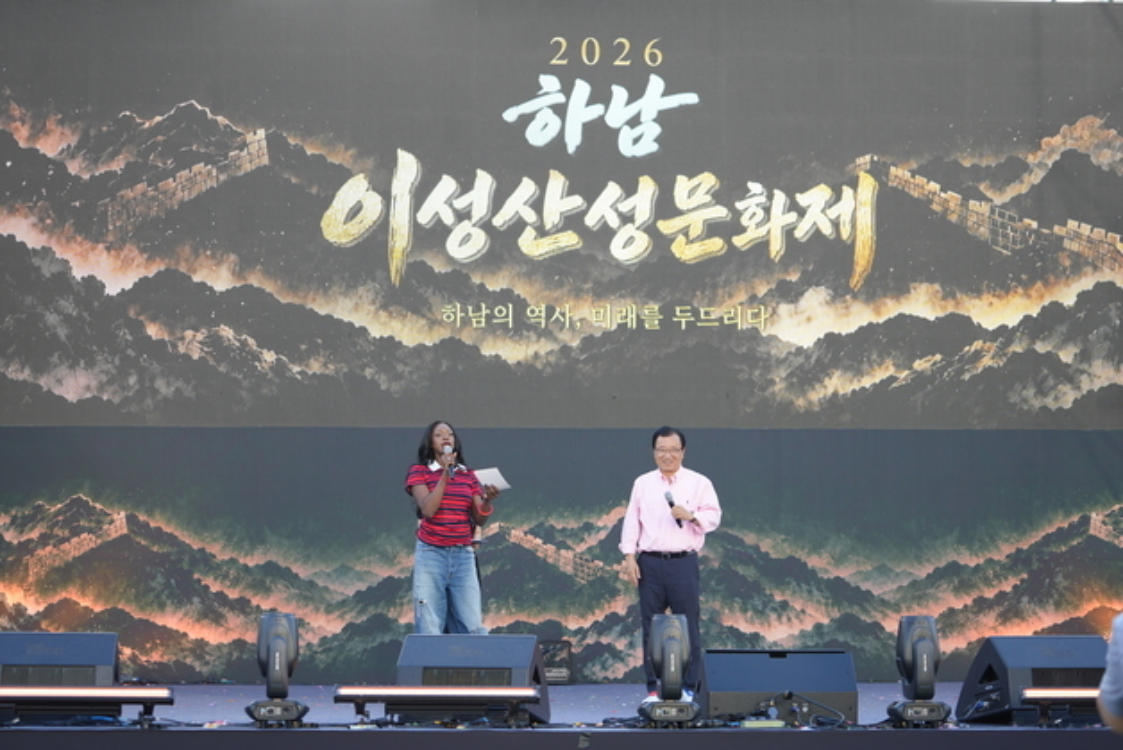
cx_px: 562
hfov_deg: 21.9
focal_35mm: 93
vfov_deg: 14.7
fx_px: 2902
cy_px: 375
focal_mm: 93
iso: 200
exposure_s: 1/160
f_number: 4
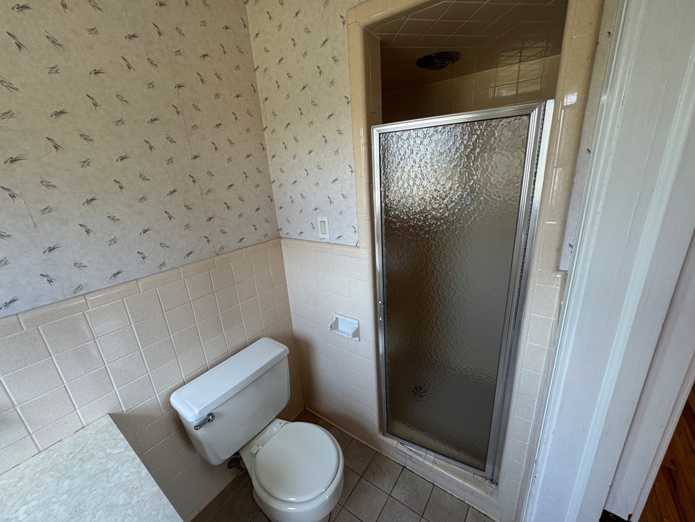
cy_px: 261
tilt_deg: -16.8
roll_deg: +1.7
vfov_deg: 85.7
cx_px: 348
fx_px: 281
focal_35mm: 14
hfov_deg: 102.1
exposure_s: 1/99
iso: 50
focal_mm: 2.22
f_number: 2.2
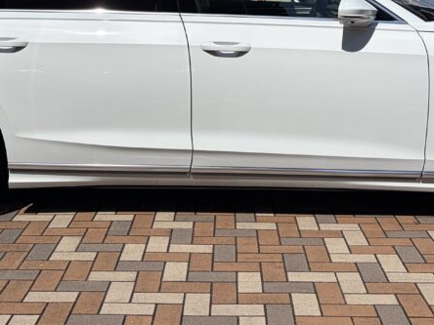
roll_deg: +1.8
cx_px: 217
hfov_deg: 32.2
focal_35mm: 60
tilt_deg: -0.9
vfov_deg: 23.2
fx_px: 752
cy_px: -14
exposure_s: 1/8850
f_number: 1.6
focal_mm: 5.96
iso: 50
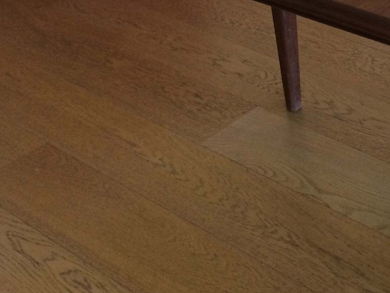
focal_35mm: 77
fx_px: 868
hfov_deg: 23.1
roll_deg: -0.3
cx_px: 475
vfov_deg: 18.2
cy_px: -56
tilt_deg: -26.4
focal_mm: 4.15
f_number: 2.2
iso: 64
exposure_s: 1/33
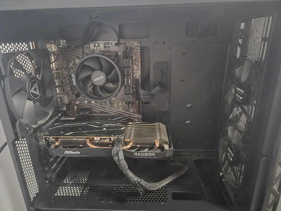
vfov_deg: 58.9
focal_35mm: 23
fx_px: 187
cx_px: 140
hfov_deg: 73.9
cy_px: 106
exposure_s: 1/17.4
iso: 2000
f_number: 1.8
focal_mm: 5.4
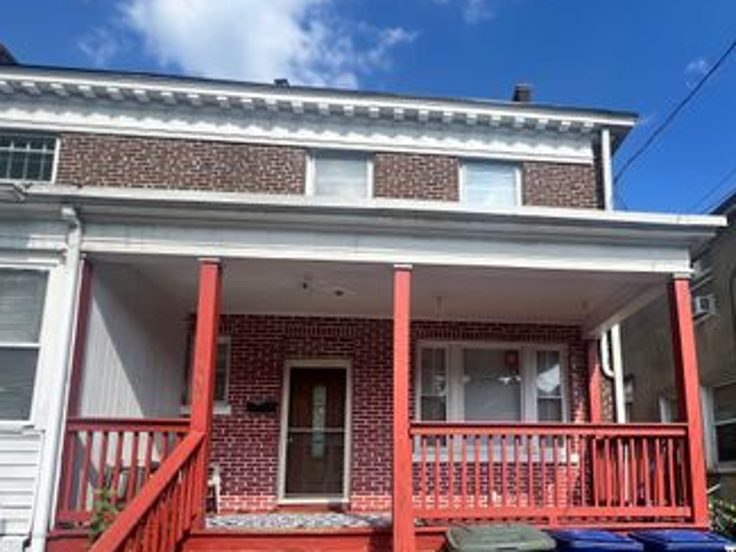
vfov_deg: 62.3
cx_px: 435
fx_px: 425
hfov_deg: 80.9
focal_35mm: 20
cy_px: 413
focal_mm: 1.57
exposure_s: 1/637
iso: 32
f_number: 1.8
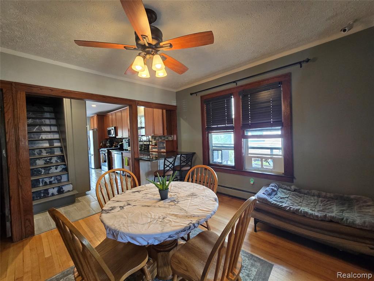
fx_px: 140
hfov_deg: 106.2
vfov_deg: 89.9
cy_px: 140
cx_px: 187
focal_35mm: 13
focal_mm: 2.2
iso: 200
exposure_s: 1/60
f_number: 2.2
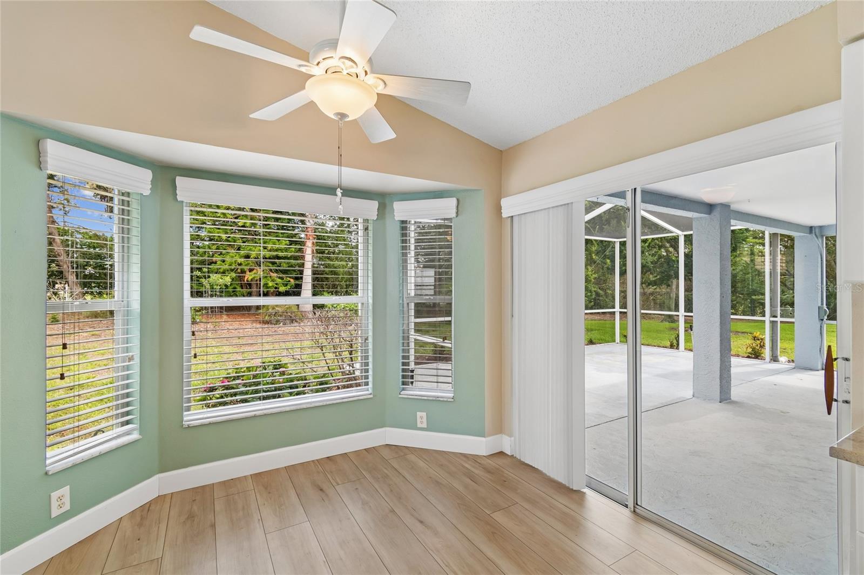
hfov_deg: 100.4
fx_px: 360
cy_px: 288
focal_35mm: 15
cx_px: 432
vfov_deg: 77.3
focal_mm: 10
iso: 100
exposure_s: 1/6
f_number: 7.1
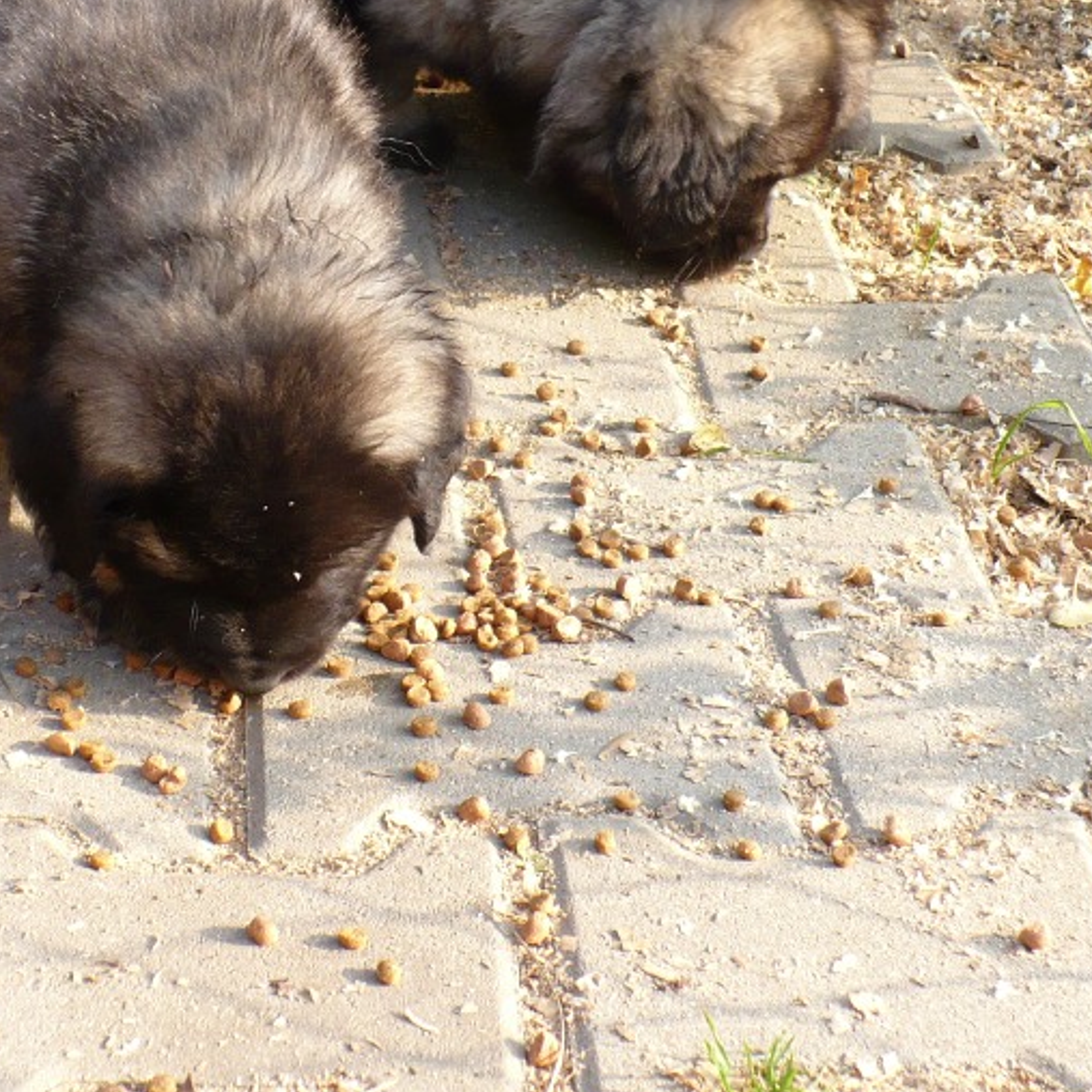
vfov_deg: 22.9
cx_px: 360
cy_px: 342
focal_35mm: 75
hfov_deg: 23.0
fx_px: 2677
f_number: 2.9
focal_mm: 7
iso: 100
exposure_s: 1/125
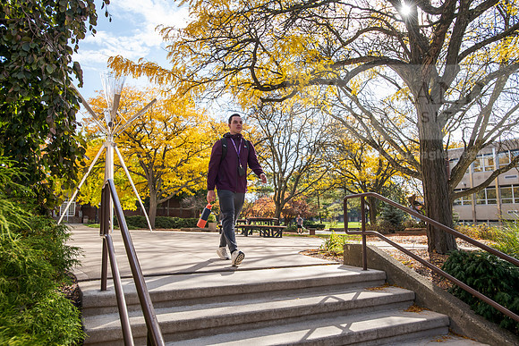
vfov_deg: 49.6
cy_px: 173
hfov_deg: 69.4
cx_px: 260
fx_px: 375
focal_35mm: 26
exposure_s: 1/320
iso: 250
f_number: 7.1
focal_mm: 26
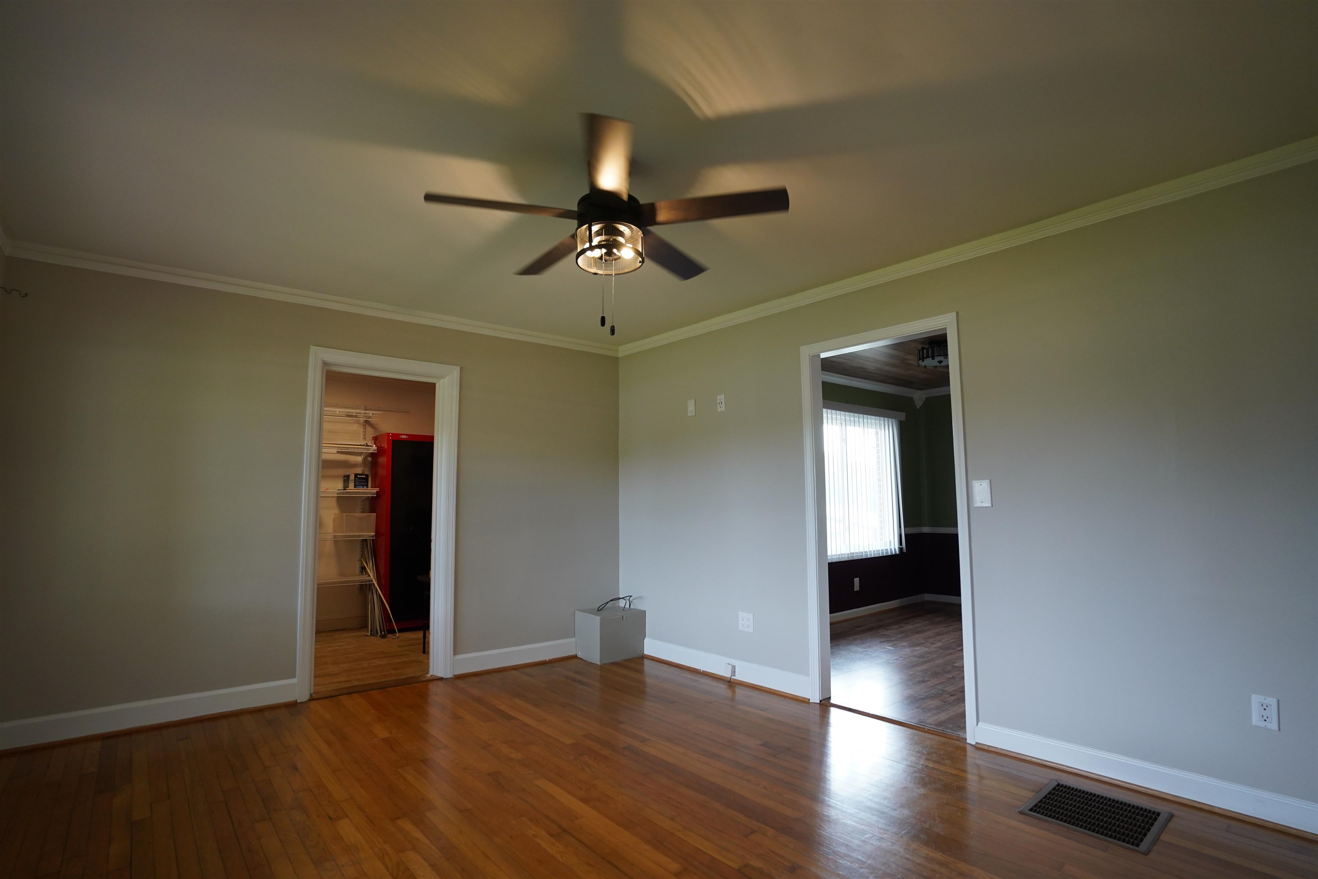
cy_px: 440
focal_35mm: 17
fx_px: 622
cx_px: 659
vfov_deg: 70.4
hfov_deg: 93.3
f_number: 3.5
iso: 1600
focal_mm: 17
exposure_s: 1/160
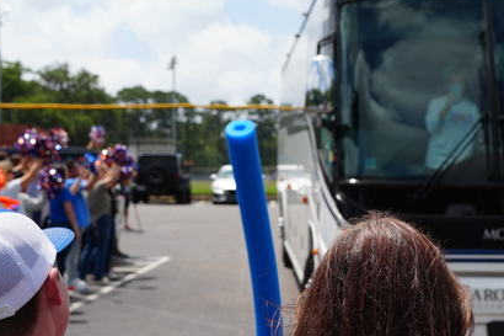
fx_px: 1119
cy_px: 88
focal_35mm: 80
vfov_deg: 17.0
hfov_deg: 25.4
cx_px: 278
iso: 100
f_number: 5
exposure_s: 1/640
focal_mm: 32
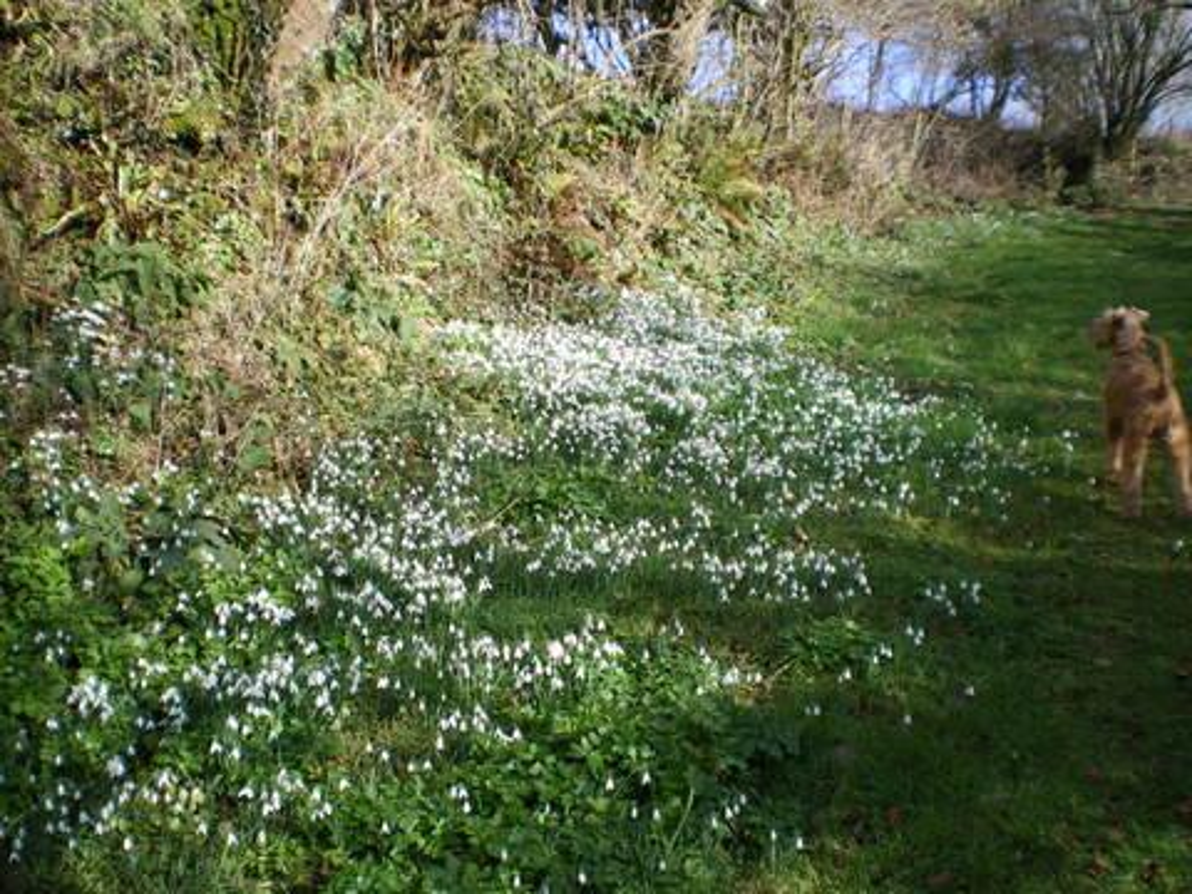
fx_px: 1240
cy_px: 447
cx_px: 596
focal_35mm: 36
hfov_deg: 51.4
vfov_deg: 39.7
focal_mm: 6.3
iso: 50
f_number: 4.6
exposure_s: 1/160
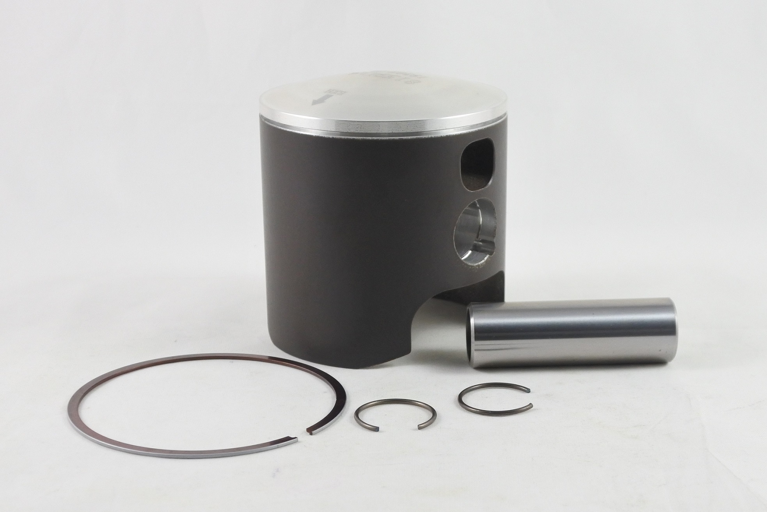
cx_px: 384
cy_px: 256
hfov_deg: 44.5
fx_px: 937
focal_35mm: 44
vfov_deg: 30.5
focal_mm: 16.5
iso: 560
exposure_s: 1/125
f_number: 4.5
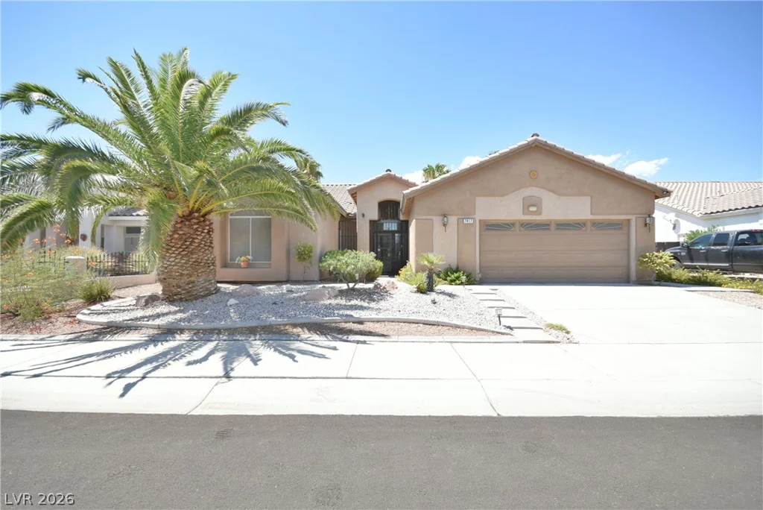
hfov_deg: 100.4
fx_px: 318
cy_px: 255
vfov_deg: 77.4
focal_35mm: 15
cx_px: 382
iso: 400
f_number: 7.1
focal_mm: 10
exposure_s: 1/250
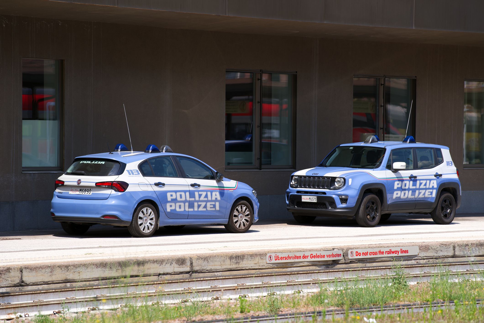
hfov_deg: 12.2
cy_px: 162
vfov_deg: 8.2
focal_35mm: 168
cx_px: 242
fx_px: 2258
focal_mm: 168
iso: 100
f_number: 4.5
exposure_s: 1/500
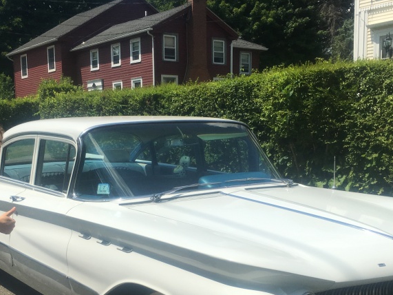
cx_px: 171
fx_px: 590
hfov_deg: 36.8
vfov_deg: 27.6
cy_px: 229
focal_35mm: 52
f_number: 2.2
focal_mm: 4.15
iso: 25
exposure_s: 1/2653
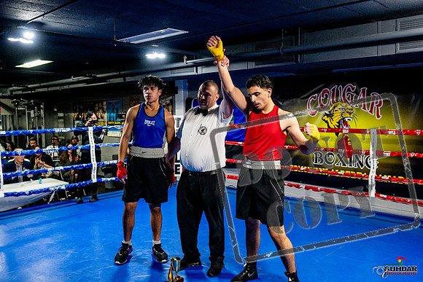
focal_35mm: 31
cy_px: 141
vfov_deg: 42.3
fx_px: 364
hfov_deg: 60.3
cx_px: 212
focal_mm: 21
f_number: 2.8
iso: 5000
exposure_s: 1/800
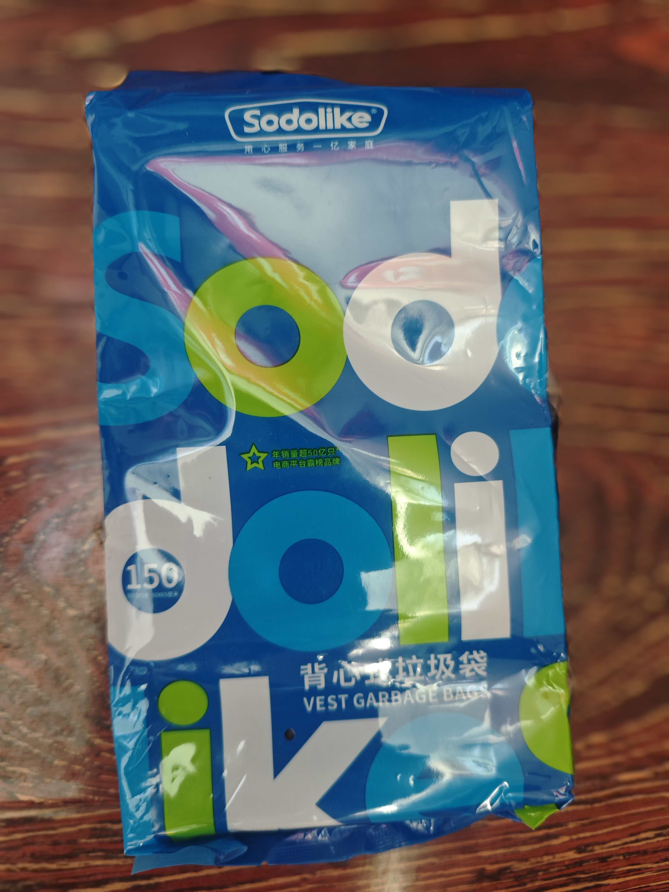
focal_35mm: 23
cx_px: 334
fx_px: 593
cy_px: 446
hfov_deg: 58.9
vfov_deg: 73.9
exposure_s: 1/50
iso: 1000
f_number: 1.6
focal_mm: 6.55
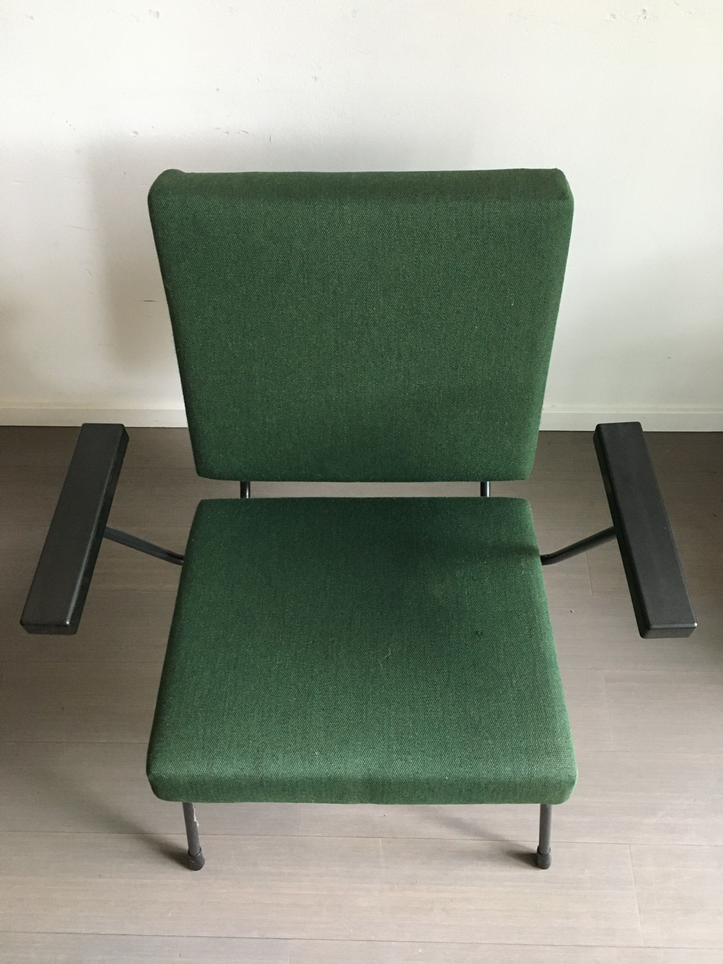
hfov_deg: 48.2
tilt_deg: -57.6
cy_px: 482
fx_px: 808
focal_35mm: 29
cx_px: 362
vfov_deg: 61.7
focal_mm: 4.15
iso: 200
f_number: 2.2
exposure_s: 1/25
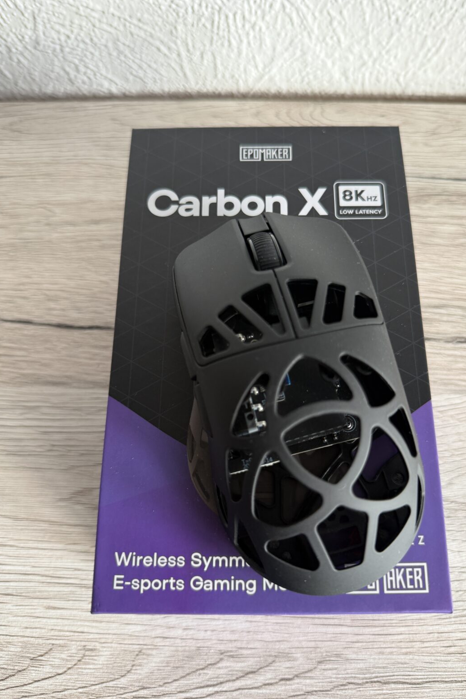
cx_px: 257
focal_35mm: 25
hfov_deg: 51.2
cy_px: 350
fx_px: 486
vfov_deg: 71.5
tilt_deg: -71.0
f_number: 1.78
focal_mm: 6.76
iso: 125
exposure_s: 1/121
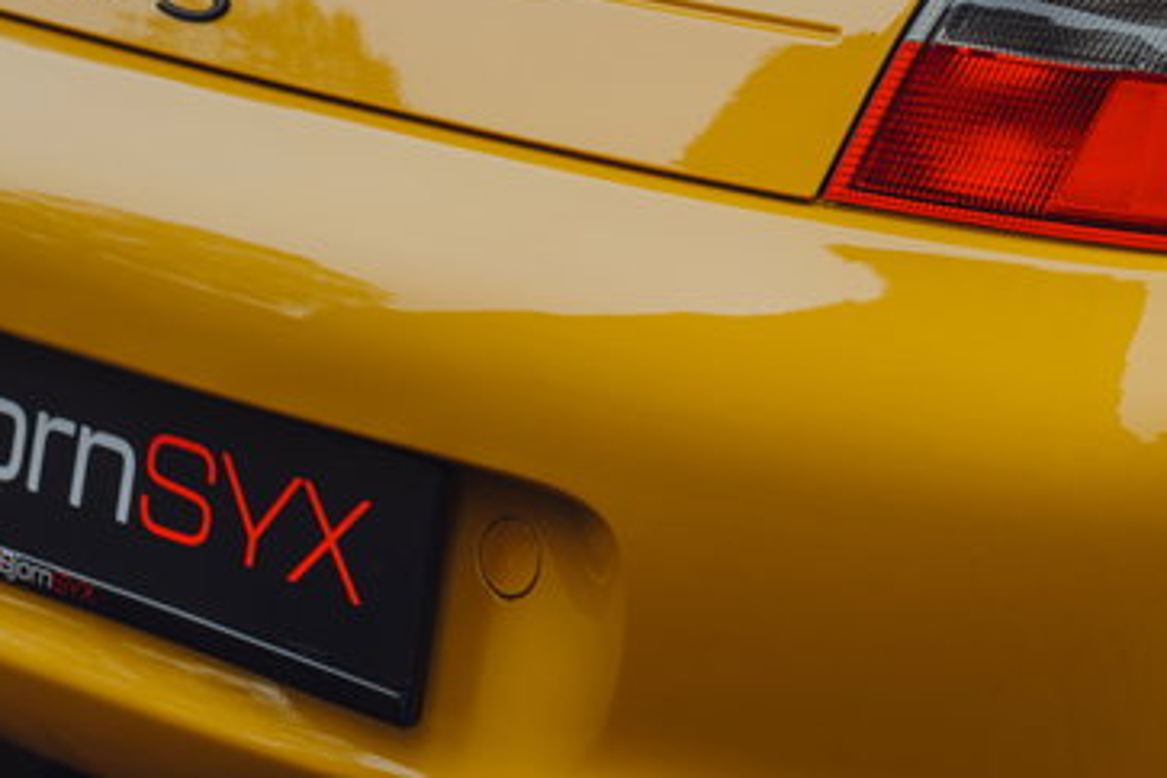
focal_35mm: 148
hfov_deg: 13.7
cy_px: -21
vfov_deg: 9.2
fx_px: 4797
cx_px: 1048
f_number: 4
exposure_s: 1/320
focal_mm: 70
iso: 200
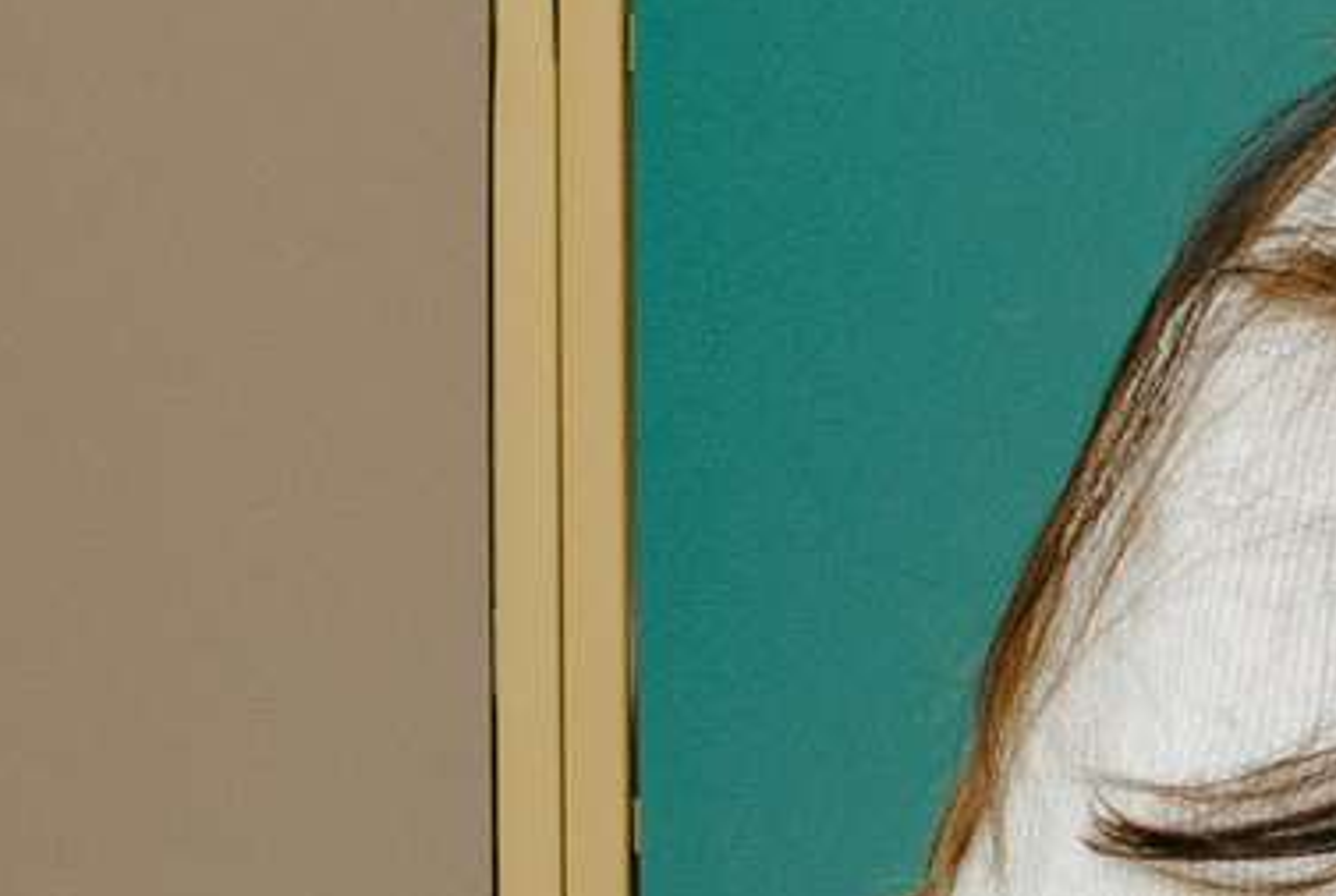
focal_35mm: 217
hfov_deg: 9.2
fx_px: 8069
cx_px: 2047
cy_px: -283
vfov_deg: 6.3
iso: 400
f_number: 4
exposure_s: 1/160
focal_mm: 30
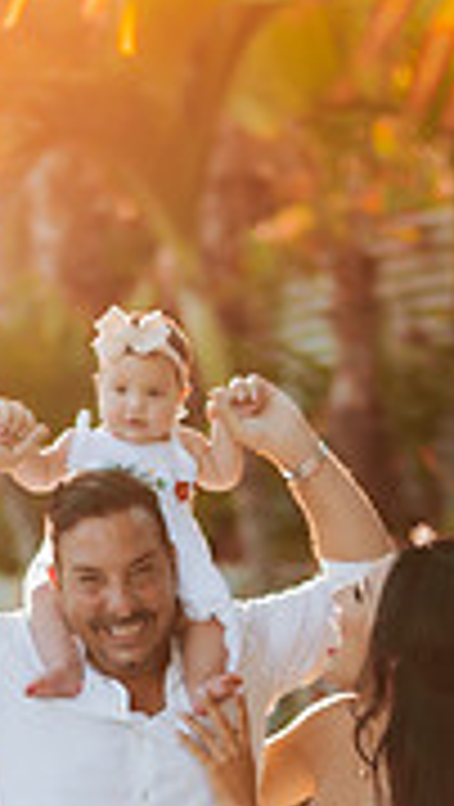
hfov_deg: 7.9
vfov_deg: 13.7
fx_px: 3267
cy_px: 919
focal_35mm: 153
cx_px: 211
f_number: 1.4
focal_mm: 58
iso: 125
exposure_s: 1/1000
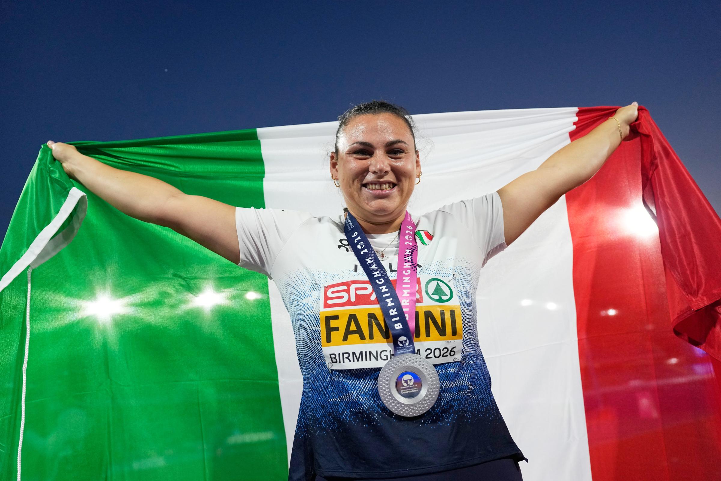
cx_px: 360
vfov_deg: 45.0
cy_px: 240
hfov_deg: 63.7
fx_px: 581
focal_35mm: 29
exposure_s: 1/1250
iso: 2000
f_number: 2.8
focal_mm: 29
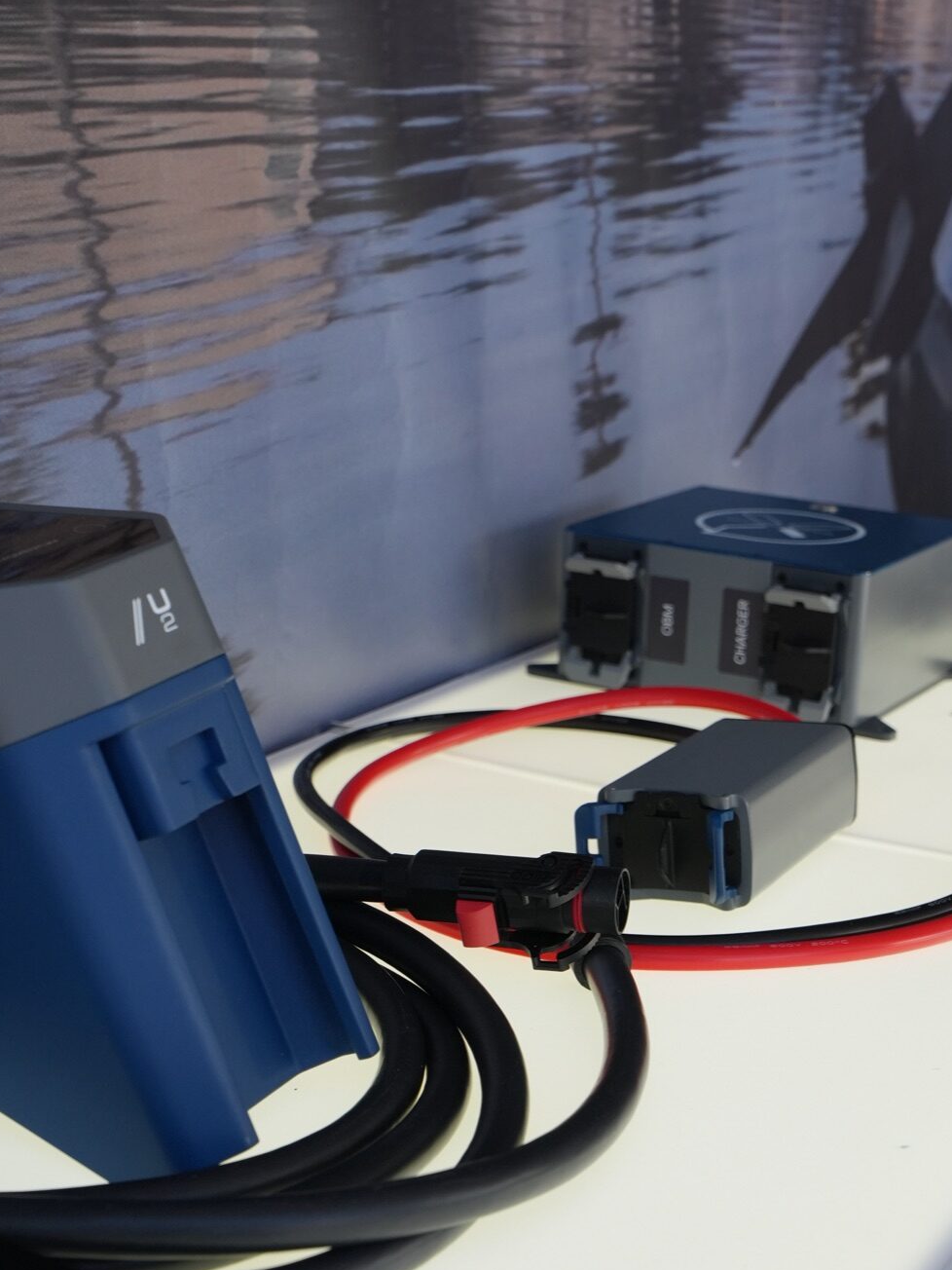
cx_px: 571
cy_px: 878
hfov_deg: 24.4
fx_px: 2199
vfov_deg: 31.9
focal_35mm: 60
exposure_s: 1/160
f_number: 4
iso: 320
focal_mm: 27.1
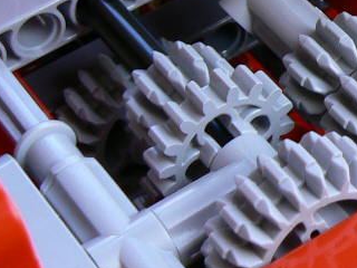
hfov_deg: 13.5
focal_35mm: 144
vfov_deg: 10.3
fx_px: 1485
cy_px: 77
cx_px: 360
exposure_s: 1/60
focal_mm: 6
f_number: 3.6
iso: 80
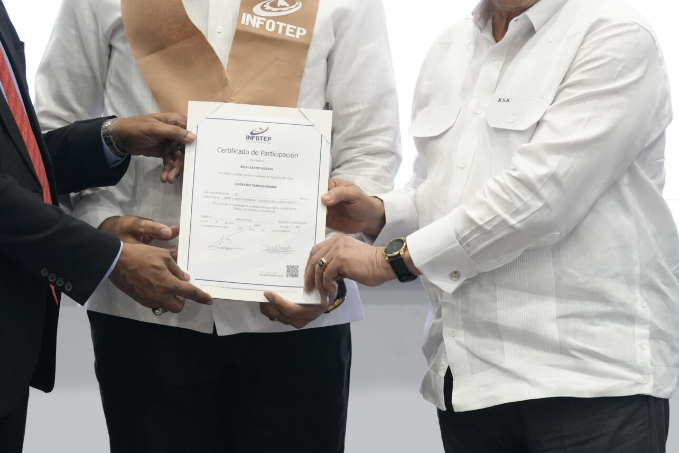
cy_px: 76
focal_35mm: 233
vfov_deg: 5.9
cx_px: 219
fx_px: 4395
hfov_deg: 8.8
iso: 3200
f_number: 6.3
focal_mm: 117
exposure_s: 1/60
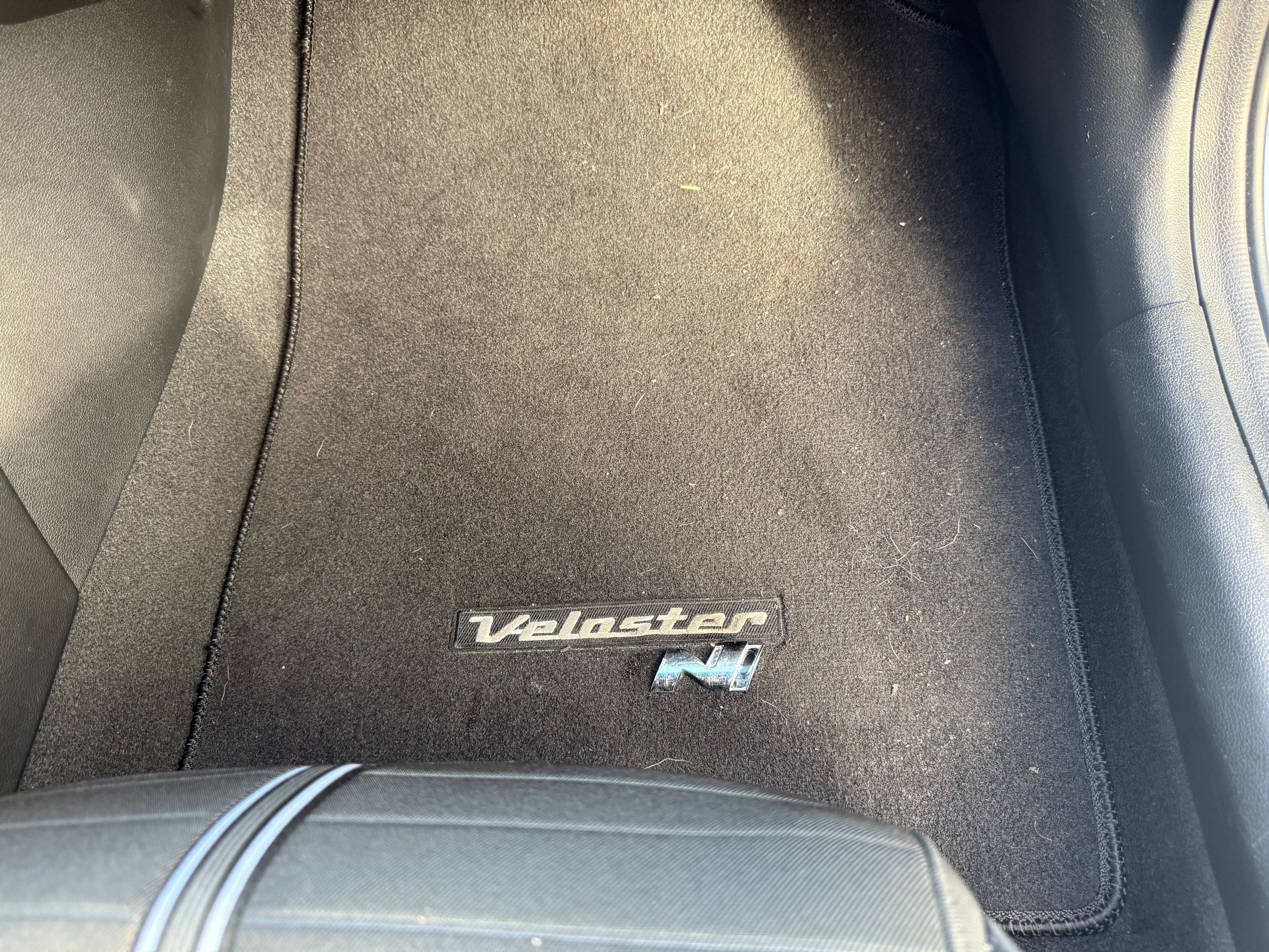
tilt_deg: -60.4
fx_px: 880
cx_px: 634
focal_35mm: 24
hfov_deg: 71.6
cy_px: 476
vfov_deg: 56.8
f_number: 1.78
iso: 320
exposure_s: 1/60
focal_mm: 6.76
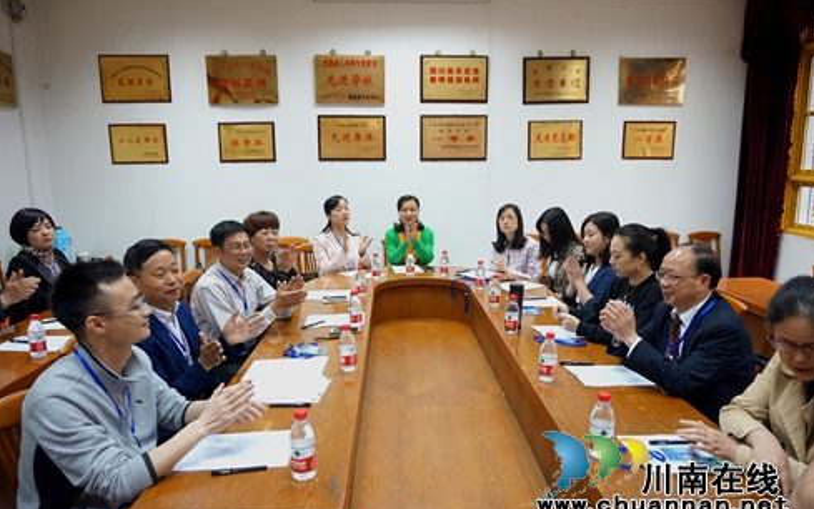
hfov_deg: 72.5
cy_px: 274
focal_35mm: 25
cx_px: 414
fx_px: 555
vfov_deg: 49.3
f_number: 4
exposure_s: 1/160
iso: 3200
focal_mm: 16
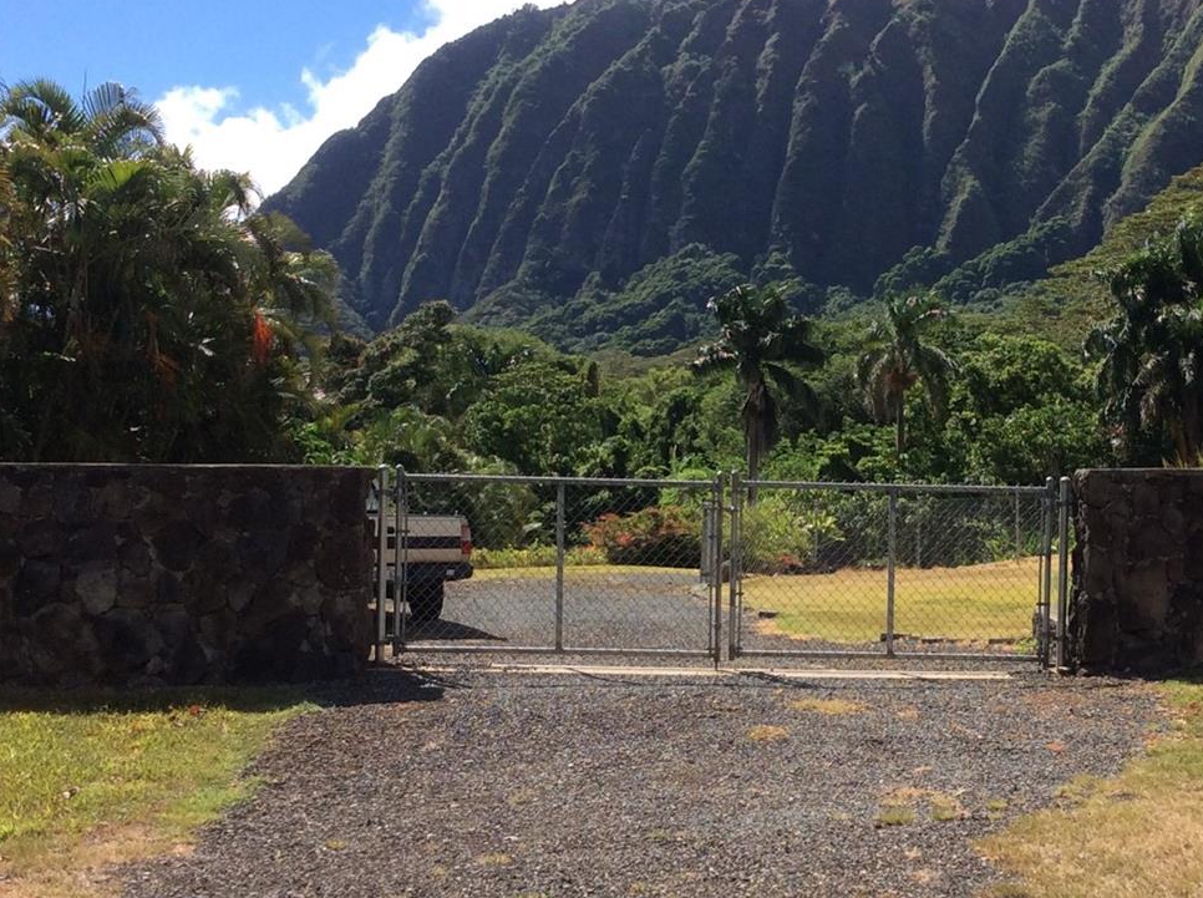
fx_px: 1839
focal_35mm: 53
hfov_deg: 35.9
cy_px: 487
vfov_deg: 27.4
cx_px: 803
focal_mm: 3.3
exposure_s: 1/1244
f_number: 2.4
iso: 32
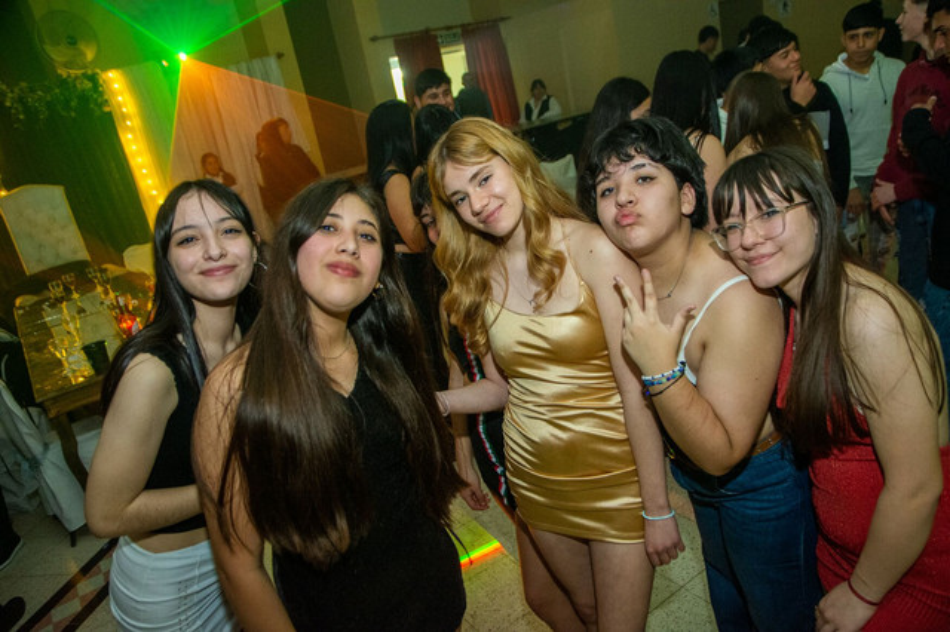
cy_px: 316
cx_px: 475
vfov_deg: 50.4
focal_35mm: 26
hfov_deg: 70.5
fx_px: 673
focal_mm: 17
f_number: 2.8
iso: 2500
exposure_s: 1/15
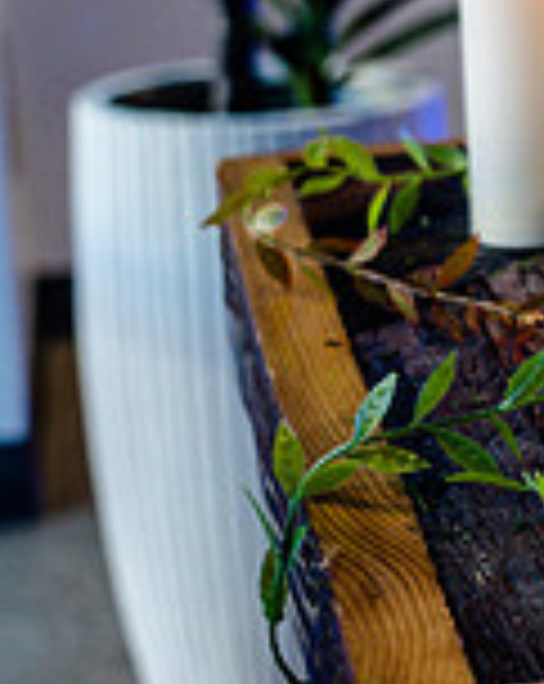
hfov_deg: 9.9
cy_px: 106
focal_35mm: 140
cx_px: 1232
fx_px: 2826
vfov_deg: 13.7
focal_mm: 39
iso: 800
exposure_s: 1/100
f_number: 4
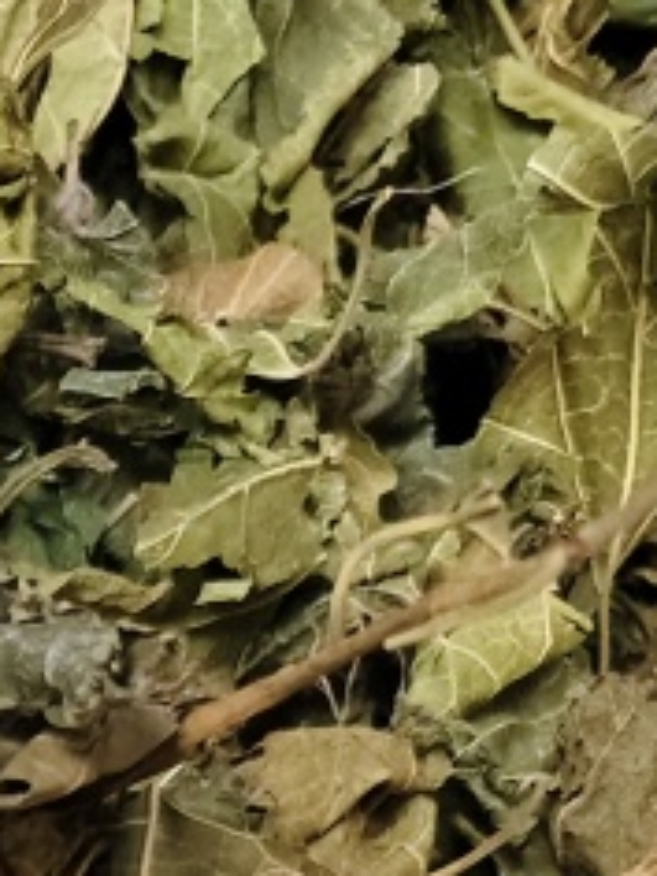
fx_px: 2632
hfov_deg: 12.3
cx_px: -720
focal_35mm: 104
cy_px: 1780
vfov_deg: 15.1
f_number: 1.88
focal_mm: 5.56
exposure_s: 1/247
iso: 4577
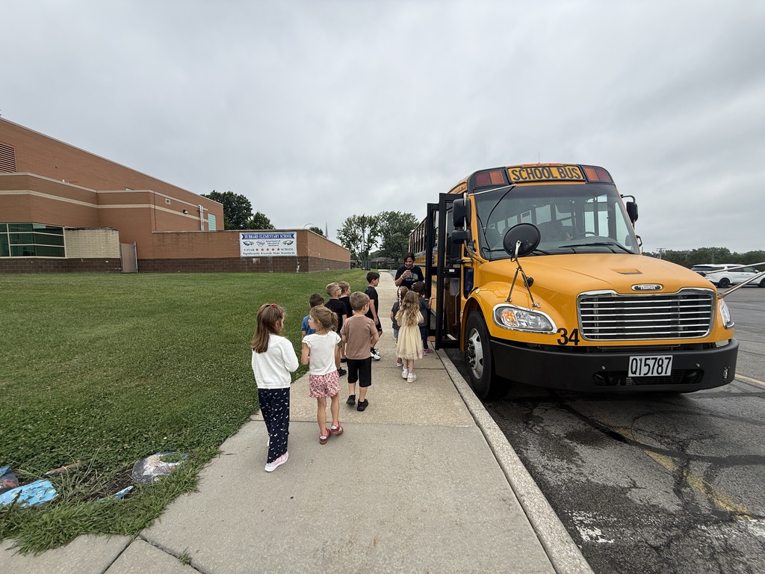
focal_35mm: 14
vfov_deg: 85.7
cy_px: 287
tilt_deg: -4.8
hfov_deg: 102.1
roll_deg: +1.1
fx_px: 309
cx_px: 382
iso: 50
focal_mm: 2.22
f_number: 2.2
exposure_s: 1/853
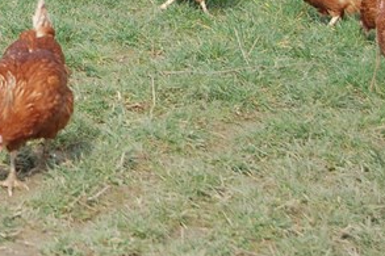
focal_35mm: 225
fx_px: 2409
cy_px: 42
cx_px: -124
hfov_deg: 9.0
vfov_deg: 6.1
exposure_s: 1/200
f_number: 7.1
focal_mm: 55
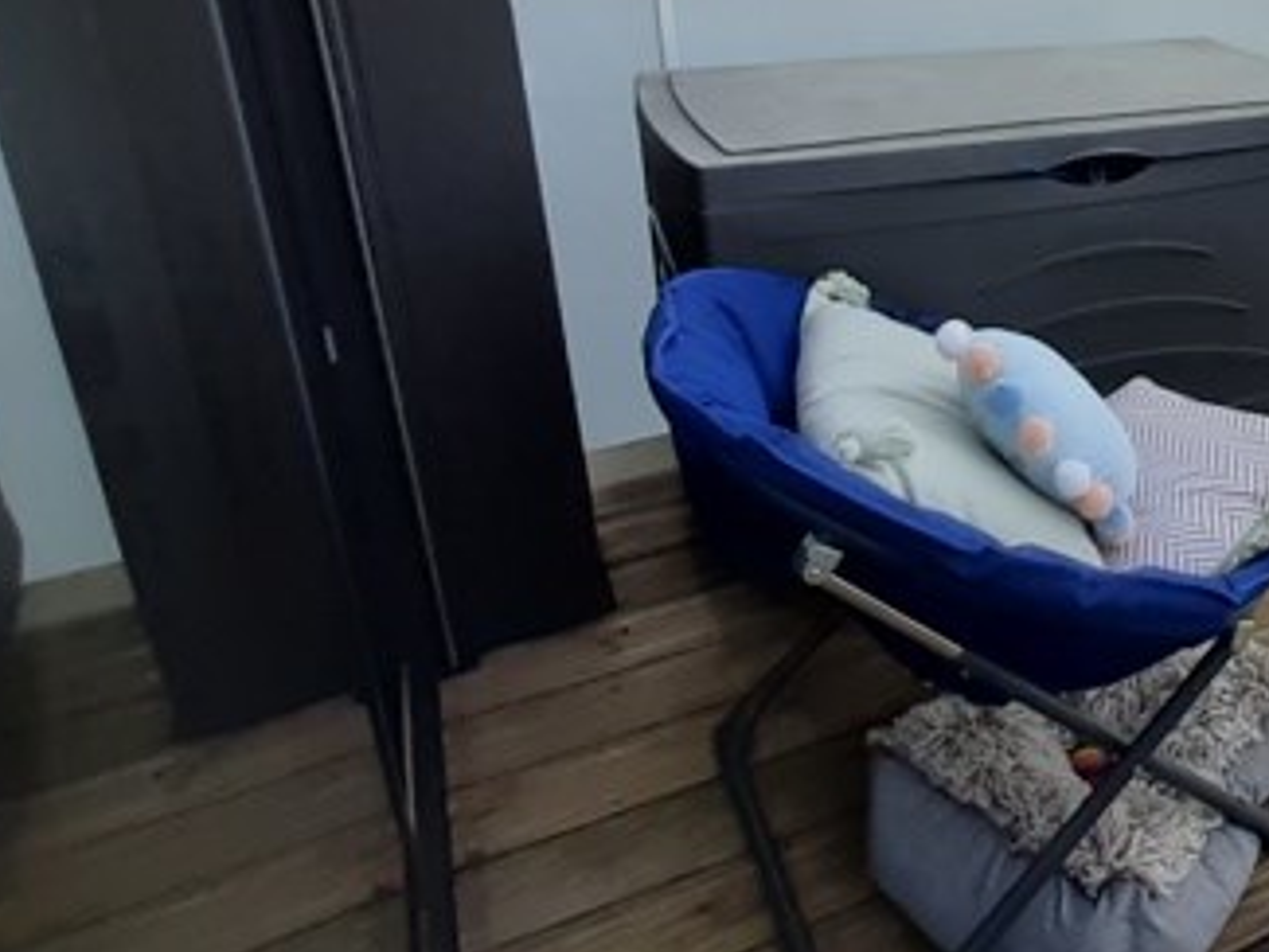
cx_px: 1285
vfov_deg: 42.3
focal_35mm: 32
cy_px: 199
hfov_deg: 46.8
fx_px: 1174
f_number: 2.2
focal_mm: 1.13
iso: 40
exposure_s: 1/781
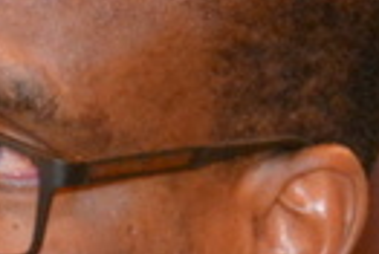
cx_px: -67
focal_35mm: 938
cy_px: 644
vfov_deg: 1.5
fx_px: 9898
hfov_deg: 2.2
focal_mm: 80
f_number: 5.3
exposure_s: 1/60
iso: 3200
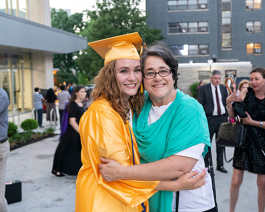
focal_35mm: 49
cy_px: 98
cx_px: 155
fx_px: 384
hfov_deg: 38.0
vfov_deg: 30.8
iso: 2000
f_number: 4
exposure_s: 1/50
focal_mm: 40
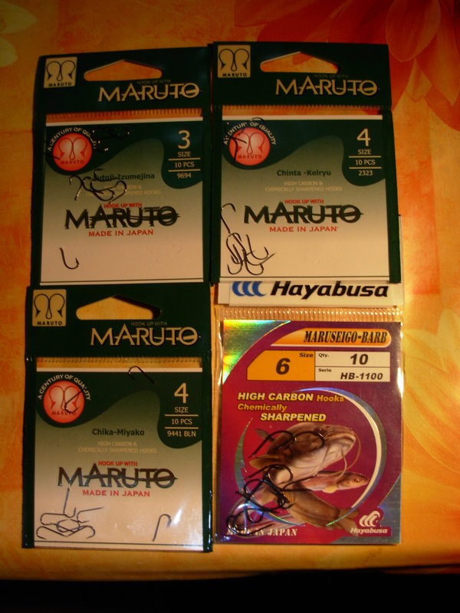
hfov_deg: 37.7
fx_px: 673
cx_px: 230
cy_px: 306
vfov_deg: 49.0
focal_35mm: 38
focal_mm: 6.3
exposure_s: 1/65.9
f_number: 2.9
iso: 50
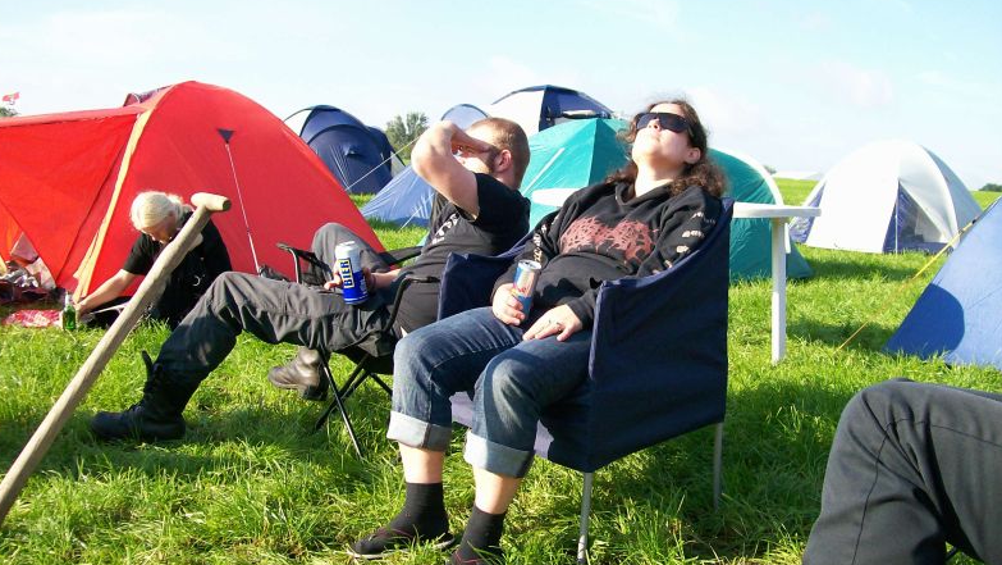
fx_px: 1063
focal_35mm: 40
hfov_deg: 50.5
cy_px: 282
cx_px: 493
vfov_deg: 29.7
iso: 80
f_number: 2.7
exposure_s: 1/551
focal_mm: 6
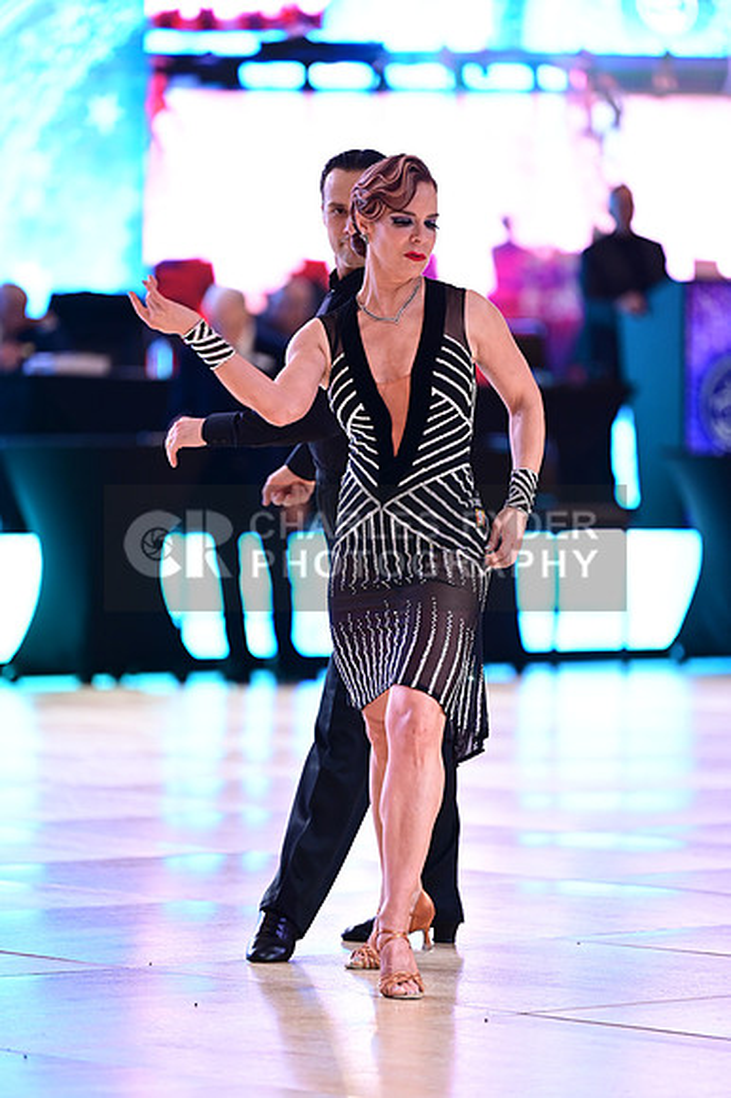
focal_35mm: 190
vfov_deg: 10.8
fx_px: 5794
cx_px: 366
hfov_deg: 7.2
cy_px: 549
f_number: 2.8
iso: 2000
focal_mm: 190
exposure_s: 1/320
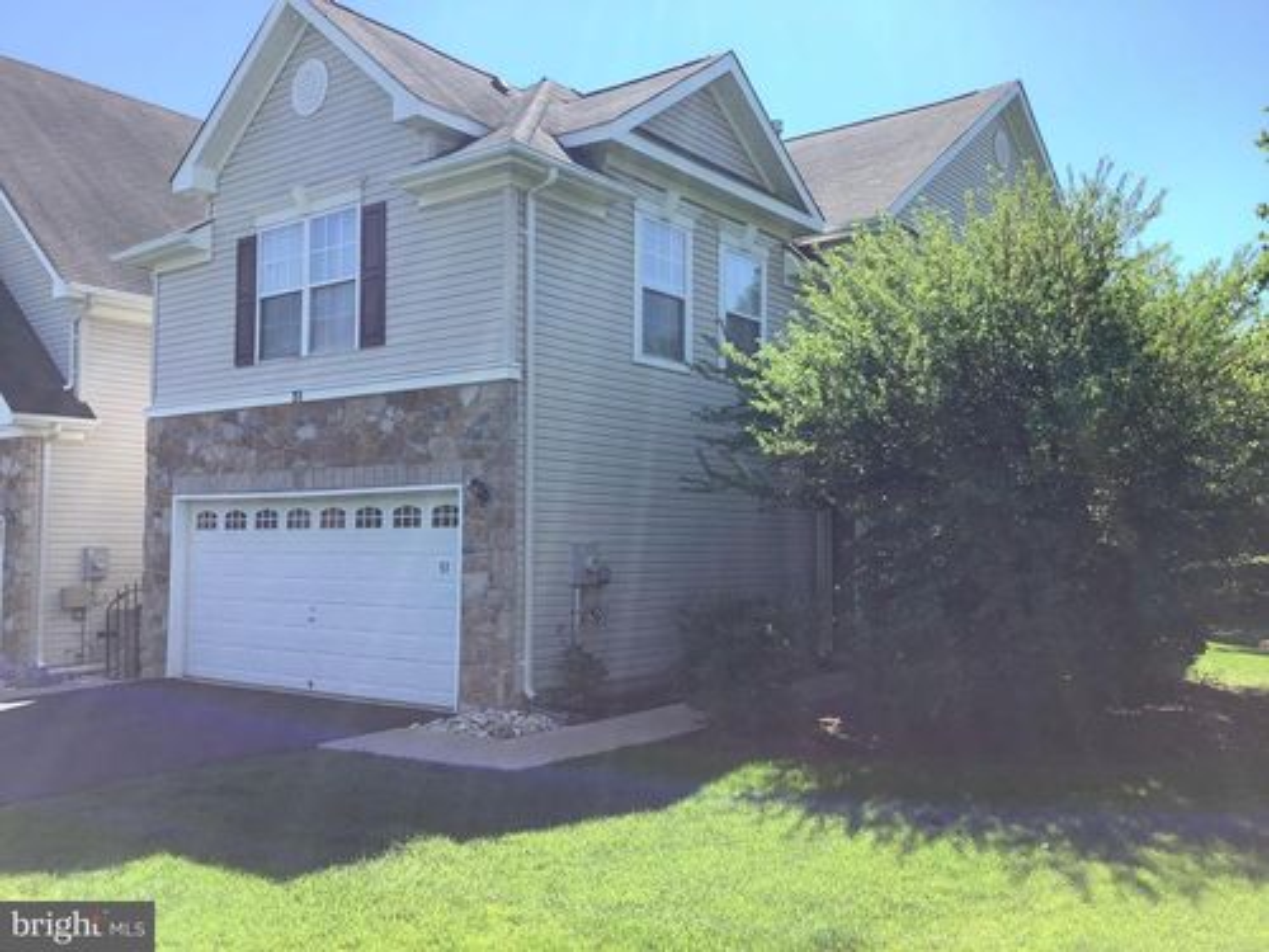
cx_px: 634
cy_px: 476
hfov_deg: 58.4
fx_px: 1136
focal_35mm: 31
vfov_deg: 45.4
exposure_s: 1/691
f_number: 2.4
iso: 25
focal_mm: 3.3
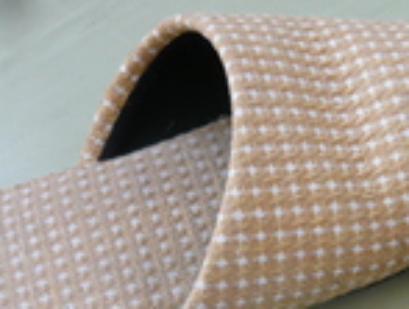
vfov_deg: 15.6
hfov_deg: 20.0
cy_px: 291
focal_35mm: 94
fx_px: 1113
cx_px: 437
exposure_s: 1/30
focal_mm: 5.5
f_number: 2.8
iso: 125
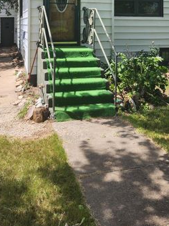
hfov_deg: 31.4
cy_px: 28
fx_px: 300
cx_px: 97
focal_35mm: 46
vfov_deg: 38.8
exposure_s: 1/607
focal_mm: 6.4
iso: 12
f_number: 1.8
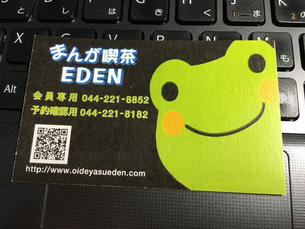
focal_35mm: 29
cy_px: 114
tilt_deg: -73.2
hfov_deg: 61.7
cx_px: 152
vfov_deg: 48.2
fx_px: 256
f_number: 2.2
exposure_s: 1/30
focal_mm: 4.15
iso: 40
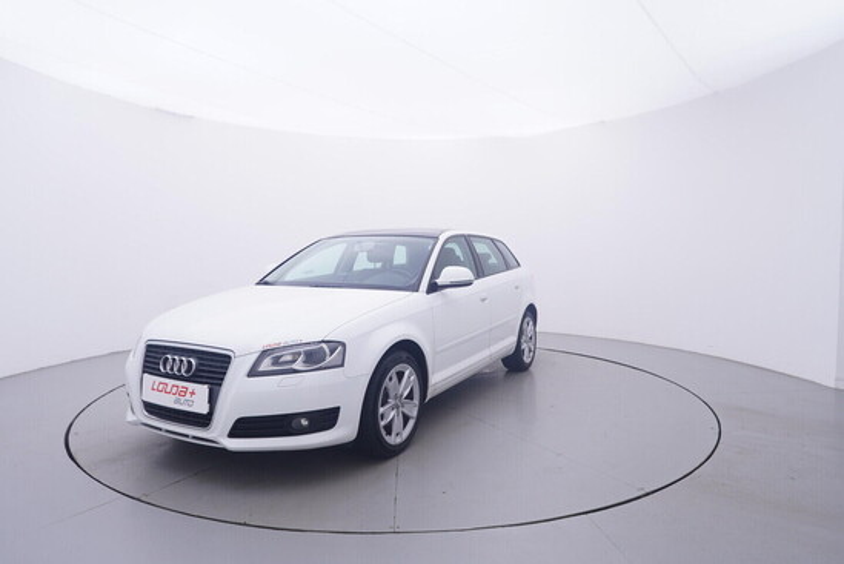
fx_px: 528
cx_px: 422
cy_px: 282
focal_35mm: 22
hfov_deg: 77.3
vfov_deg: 56.2
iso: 200
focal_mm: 15
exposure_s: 1/80
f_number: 5
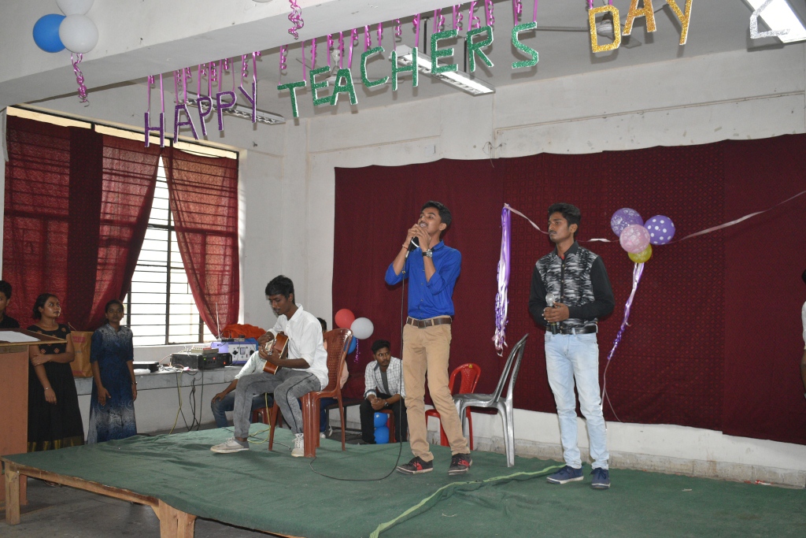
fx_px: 840
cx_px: 403
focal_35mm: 38
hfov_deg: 51.3
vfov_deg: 35.5
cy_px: 269
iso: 2000
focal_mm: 25
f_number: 4
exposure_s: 1/60
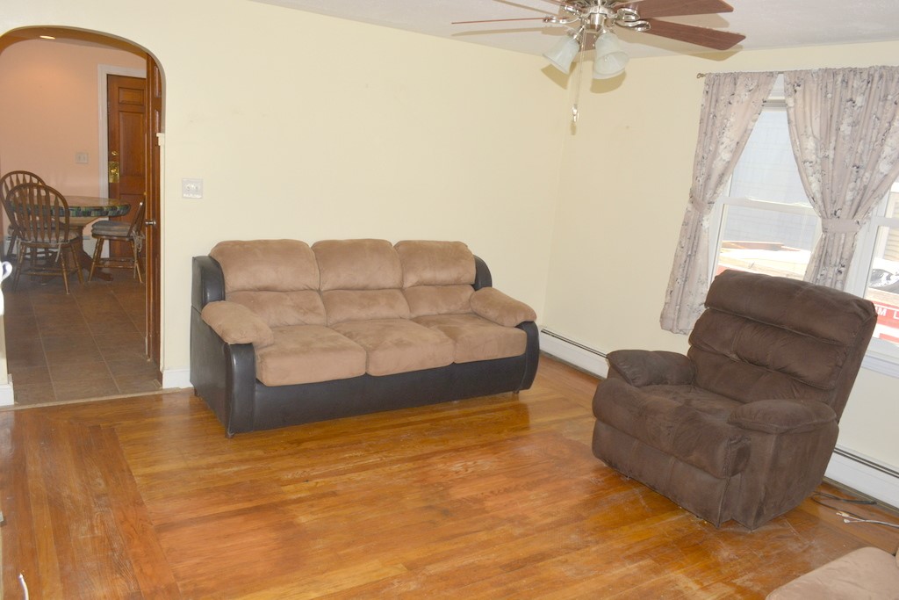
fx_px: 674
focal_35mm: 27
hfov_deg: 67.4
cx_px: 450
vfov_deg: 47.9
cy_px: 300
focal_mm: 18
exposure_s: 1/125
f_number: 5.6
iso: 200
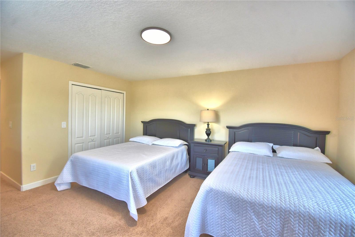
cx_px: 178
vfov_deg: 77.3
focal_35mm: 15
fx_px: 148
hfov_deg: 100.4
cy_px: 118
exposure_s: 1/125
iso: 400
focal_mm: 10
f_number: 4.5
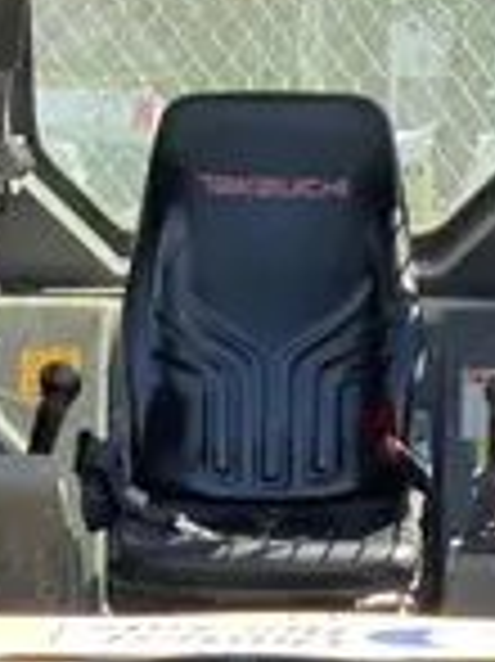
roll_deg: -0.9
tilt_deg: -24.5
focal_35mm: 140
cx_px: 266
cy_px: 1367
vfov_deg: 12.3
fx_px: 2673
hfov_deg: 10.6
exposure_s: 1/190
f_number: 1.8
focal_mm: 3.99
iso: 32
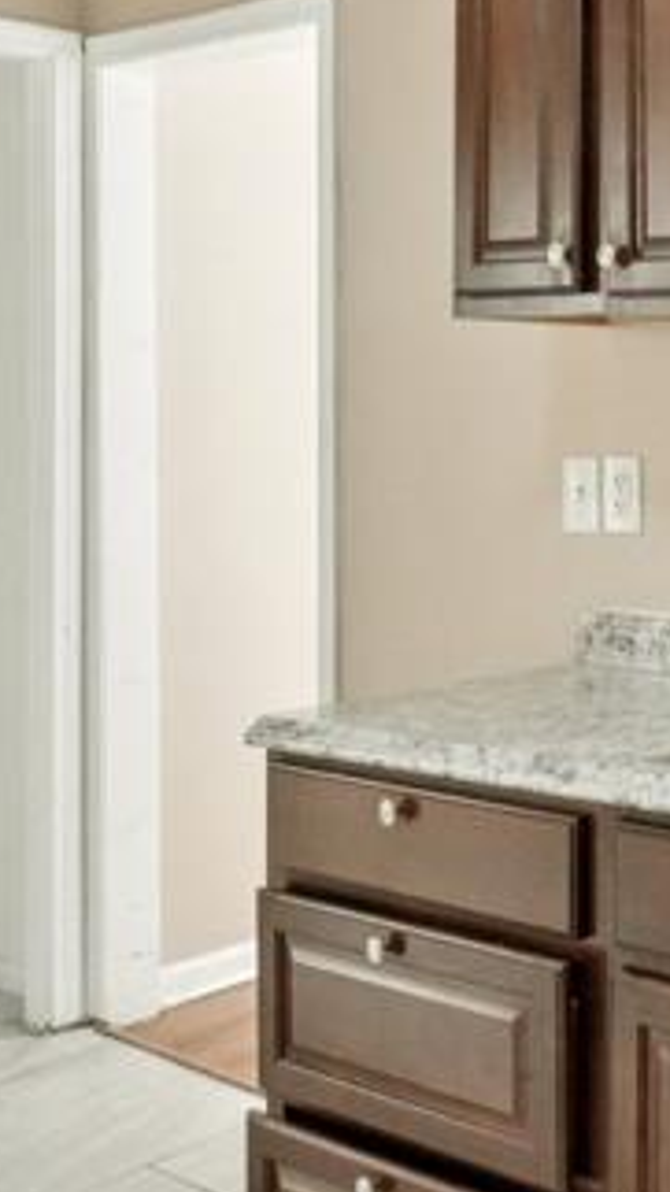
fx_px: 1580
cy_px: 466
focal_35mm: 50
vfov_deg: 41.1
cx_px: 829
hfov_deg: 21.9
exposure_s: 1/30
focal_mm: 10
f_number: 8
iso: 6400
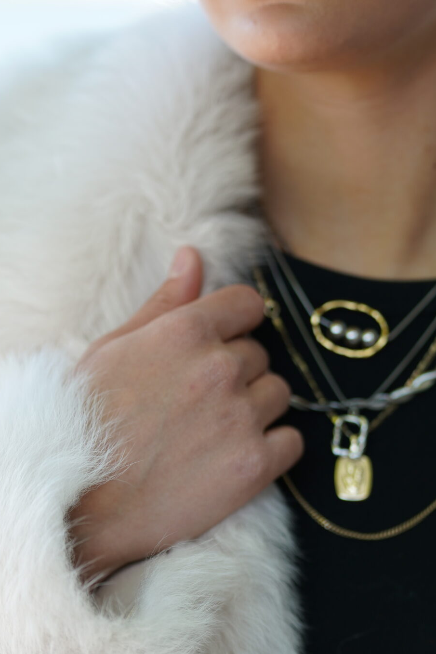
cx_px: 243
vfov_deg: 15.5
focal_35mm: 132
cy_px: 505
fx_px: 2398
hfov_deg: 10.4
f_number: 2.8
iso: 160
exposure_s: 1/250
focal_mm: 70
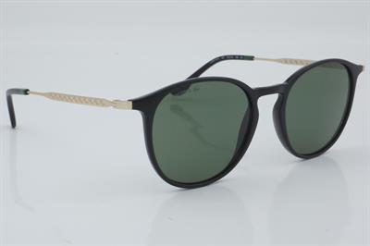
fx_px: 770
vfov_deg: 18.2
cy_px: 123
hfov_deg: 27.0
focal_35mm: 75
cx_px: 185
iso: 100
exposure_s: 1/4
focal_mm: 50
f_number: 29
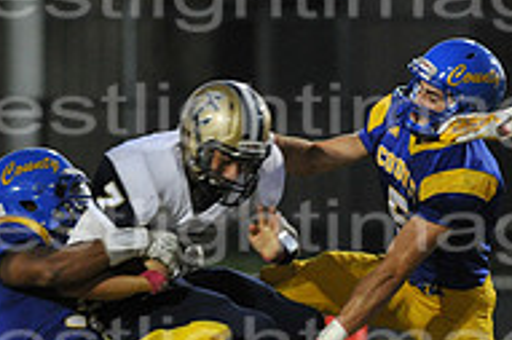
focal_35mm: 910
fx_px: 12931
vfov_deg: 1.5
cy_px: 174
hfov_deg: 2.3
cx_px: 287
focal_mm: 300
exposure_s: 1/500
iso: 5000
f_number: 4.5
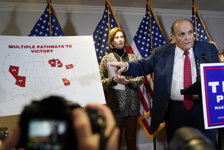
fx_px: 212
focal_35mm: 34
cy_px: 75
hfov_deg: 55.8
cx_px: 112
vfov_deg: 38.9
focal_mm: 34
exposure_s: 1/250
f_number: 3.2
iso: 800
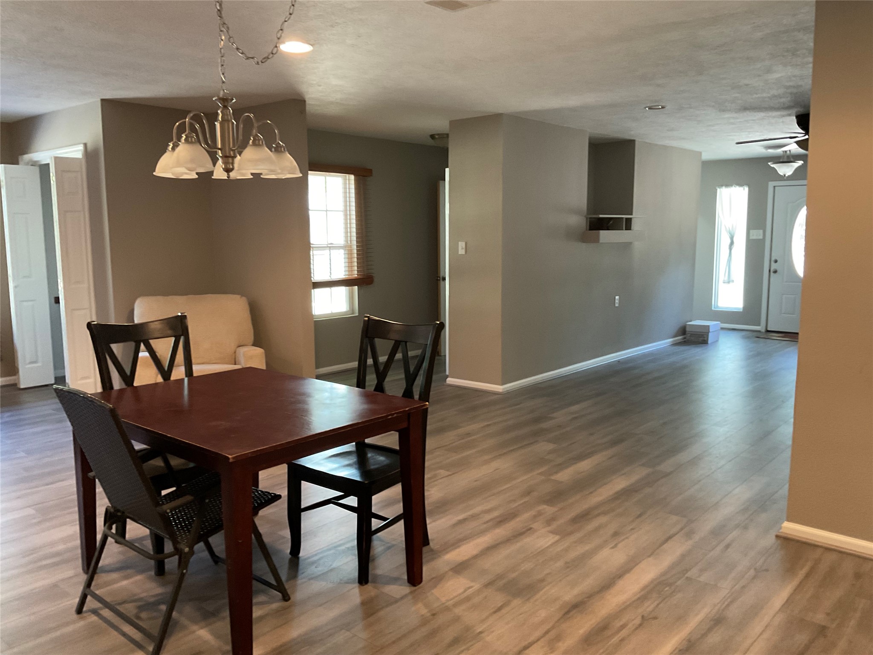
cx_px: 436
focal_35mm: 29
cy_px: 328
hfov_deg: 61.7
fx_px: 731
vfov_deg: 48.2
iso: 250
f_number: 1.8
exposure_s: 1/40
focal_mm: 3
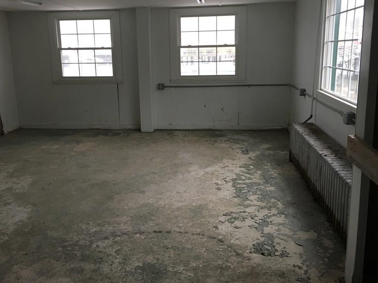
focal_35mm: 33
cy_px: 122
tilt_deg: -8.0
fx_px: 360
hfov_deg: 55.3
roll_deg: +0.2
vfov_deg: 42.9
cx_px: 176
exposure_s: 1/30
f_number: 2.2
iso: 125
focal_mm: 4.15
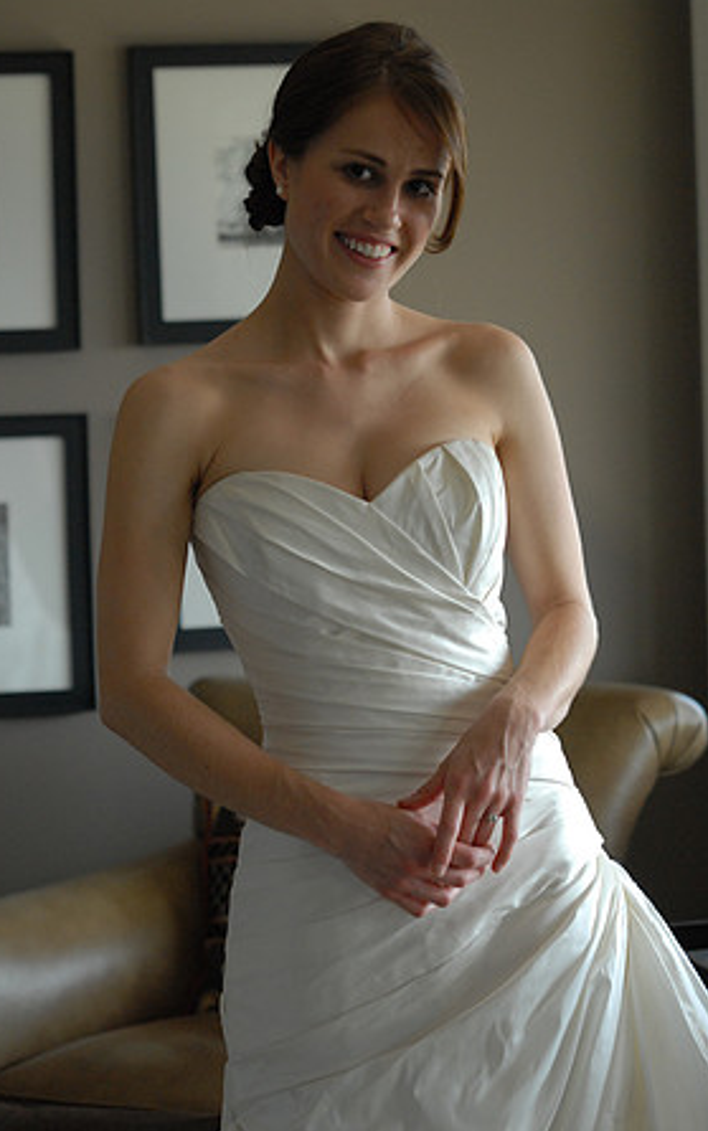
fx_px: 3332
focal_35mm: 108
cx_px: 367
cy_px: 566
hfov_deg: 12.1
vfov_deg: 19.3
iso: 640
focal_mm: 70
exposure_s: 1/250
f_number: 3.2
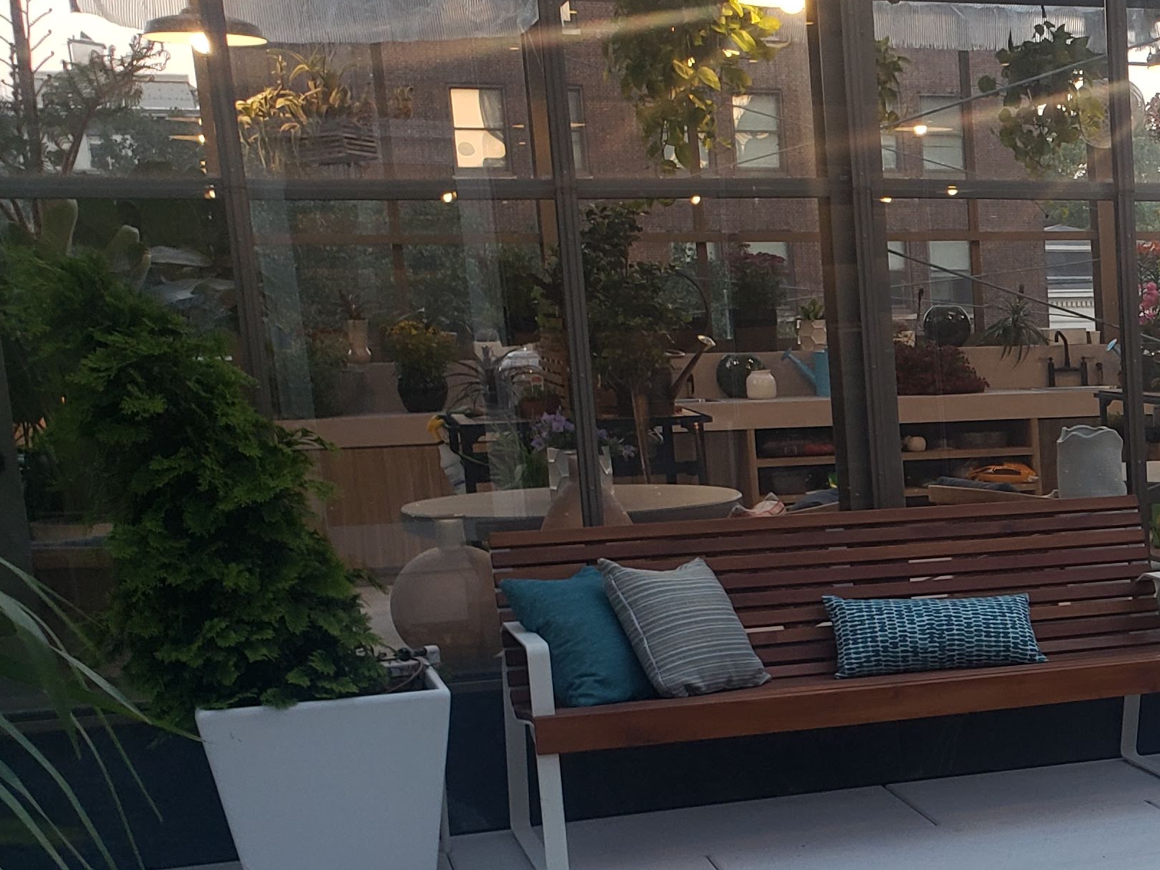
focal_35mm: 65
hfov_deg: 26.2
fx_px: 2178
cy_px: 757
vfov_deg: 22.1
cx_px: 1437
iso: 100
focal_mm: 4.3
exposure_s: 1/60
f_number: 2.4
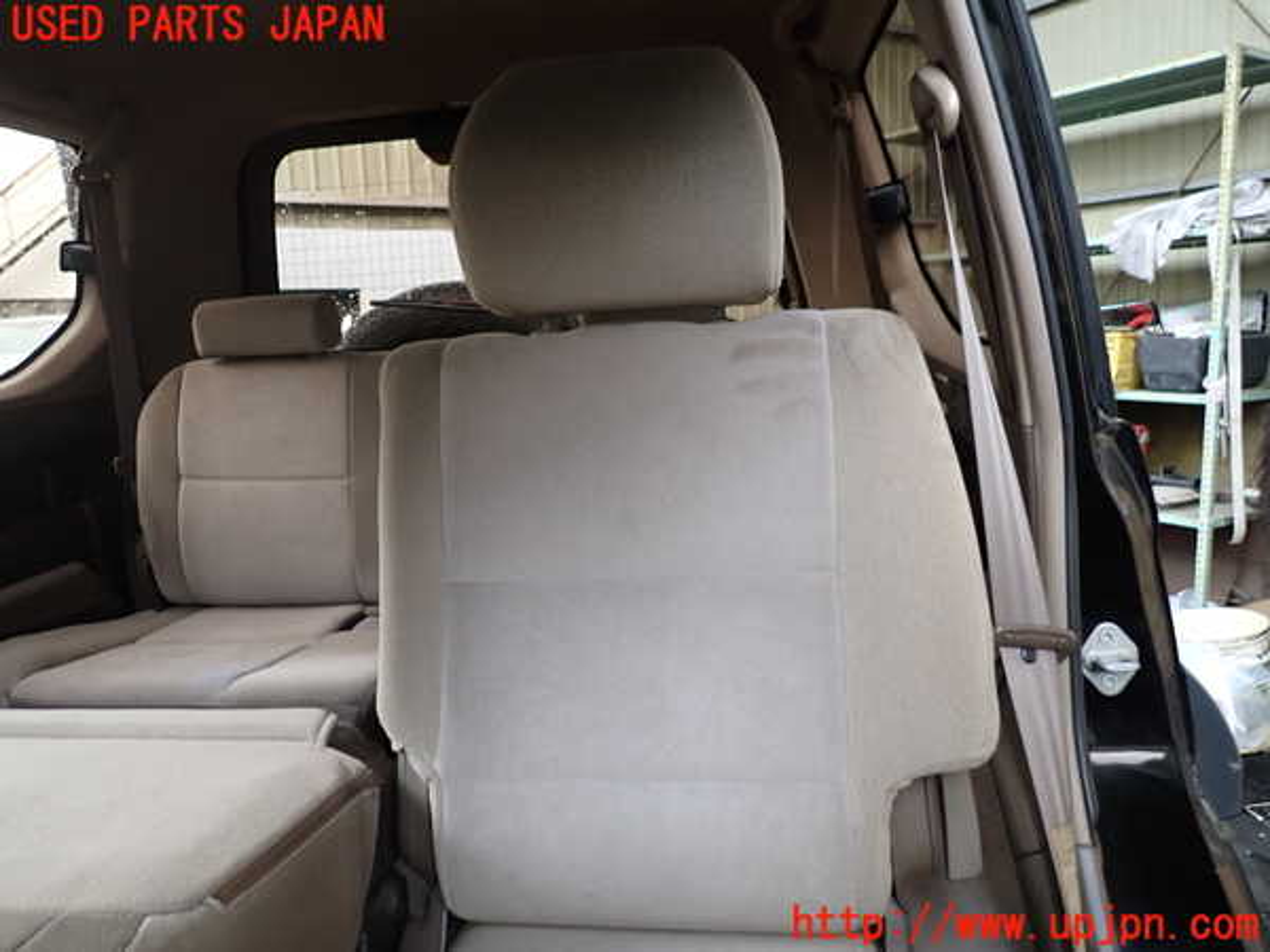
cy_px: 476
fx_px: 917
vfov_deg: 54.9
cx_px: 635
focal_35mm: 25
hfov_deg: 69.4
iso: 200
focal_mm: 4.5
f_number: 2
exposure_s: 1/30
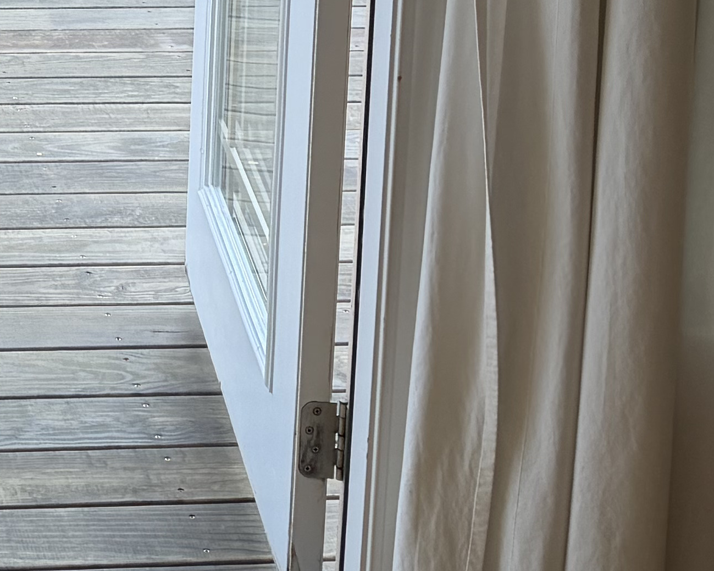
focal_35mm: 103
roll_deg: +0.0
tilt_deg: -10.9
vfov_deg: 13.8
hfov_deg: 17.6
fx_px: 2176
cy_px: -342
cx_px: -188
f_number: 1.78
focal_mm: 6.76
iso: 100
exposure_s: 1/514
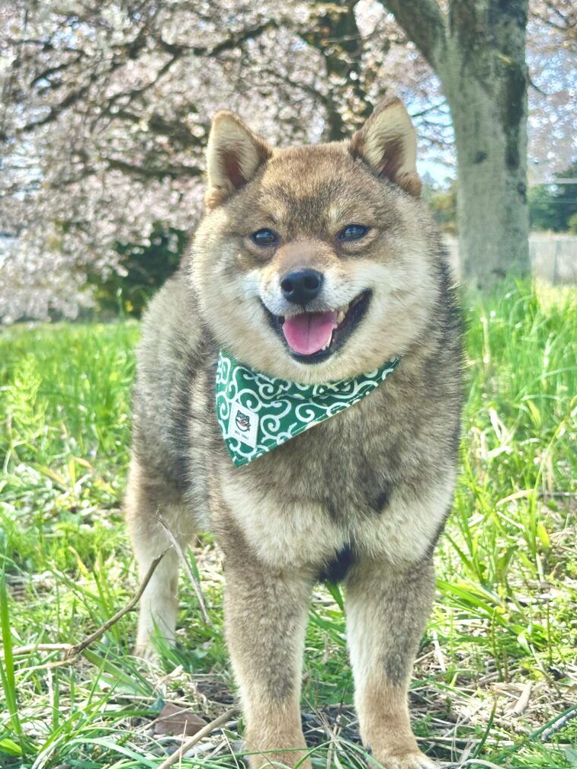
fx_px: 1578
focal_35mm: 71
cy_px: 384
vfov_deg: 27.4
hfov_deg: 20.6
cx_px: 170
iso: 64
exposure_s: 1/1258
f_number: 1.78
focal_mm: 6.86
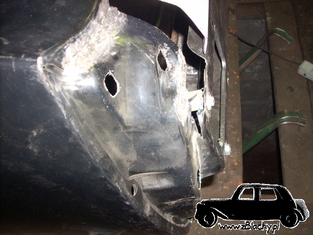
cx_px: 156
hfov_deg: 50.1
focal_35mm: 37
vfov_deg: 38.7
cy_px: 118
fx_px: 335
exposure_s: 1/60
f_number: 2.8
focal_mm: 6.2
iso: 200
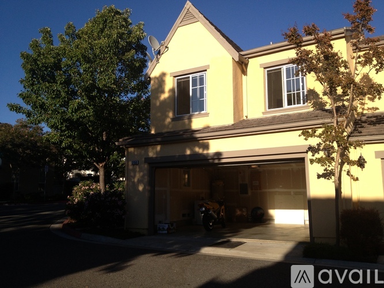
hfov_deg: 52.6
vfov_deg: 40.7
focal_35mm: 35
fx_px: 388
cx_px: 192
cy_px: 144
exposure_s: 1/1623
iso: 64
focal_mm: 4.28
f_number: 2.4
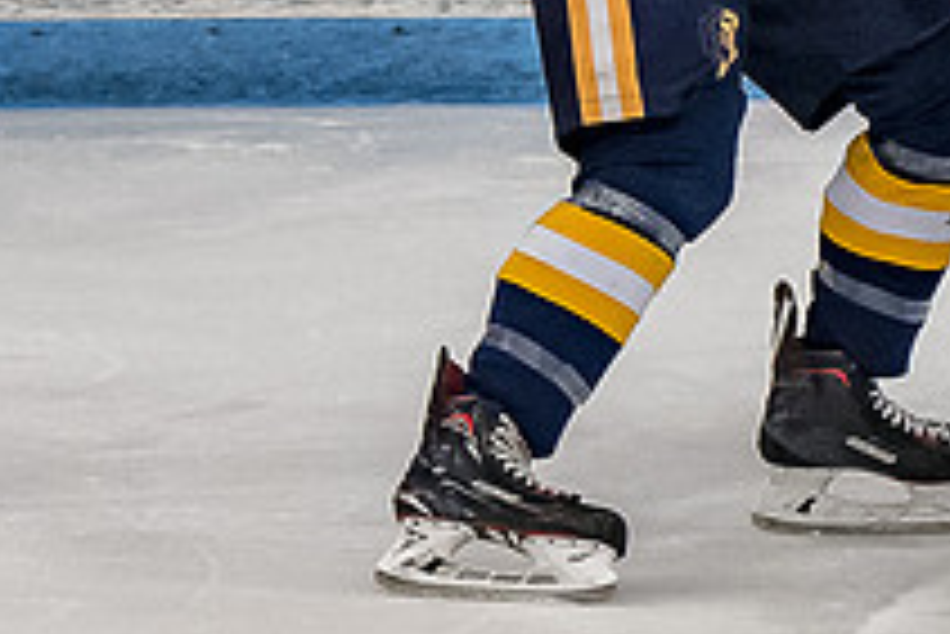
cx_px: 888
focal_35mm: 719
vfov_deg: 1.9
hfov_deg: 2.9
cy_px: -263
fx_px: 18986
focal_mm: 92
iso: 1600
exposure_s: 1/800
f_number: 3.2
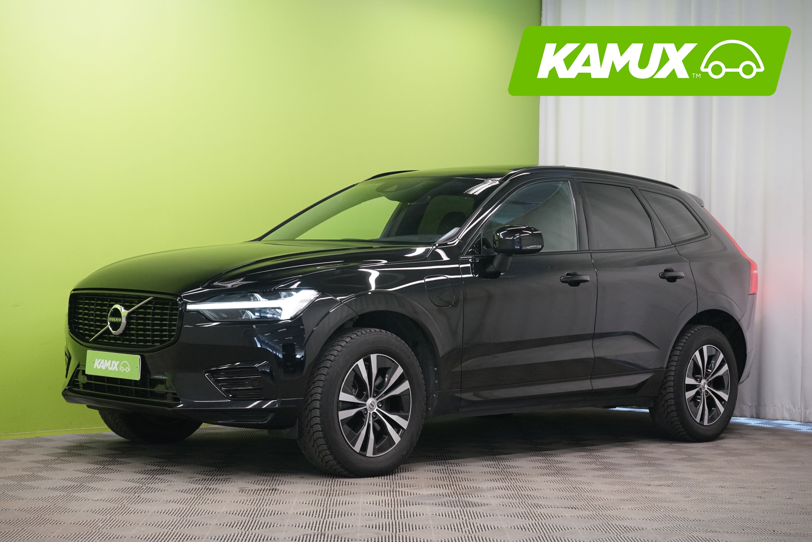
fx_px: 1466
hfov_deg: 31.0
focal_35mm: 65
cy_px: 271
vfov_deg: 20.9
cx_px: 406
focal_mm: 65
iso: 2500
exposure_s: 1/20
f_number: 9
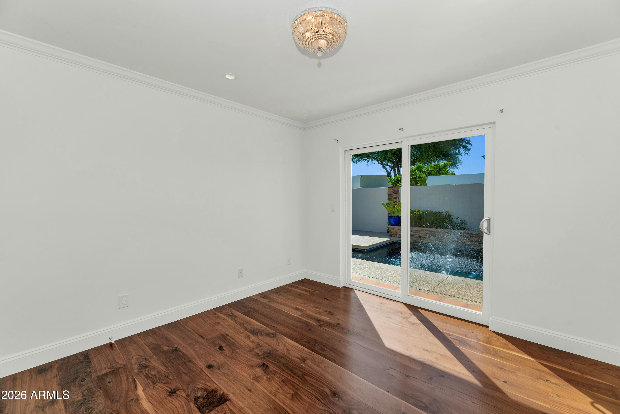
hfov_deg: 104.3
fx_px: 241
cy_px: 207
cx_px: 310
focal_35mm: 14
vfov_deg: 81.2
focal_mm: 14
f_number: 9
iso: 160
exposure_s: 1/125
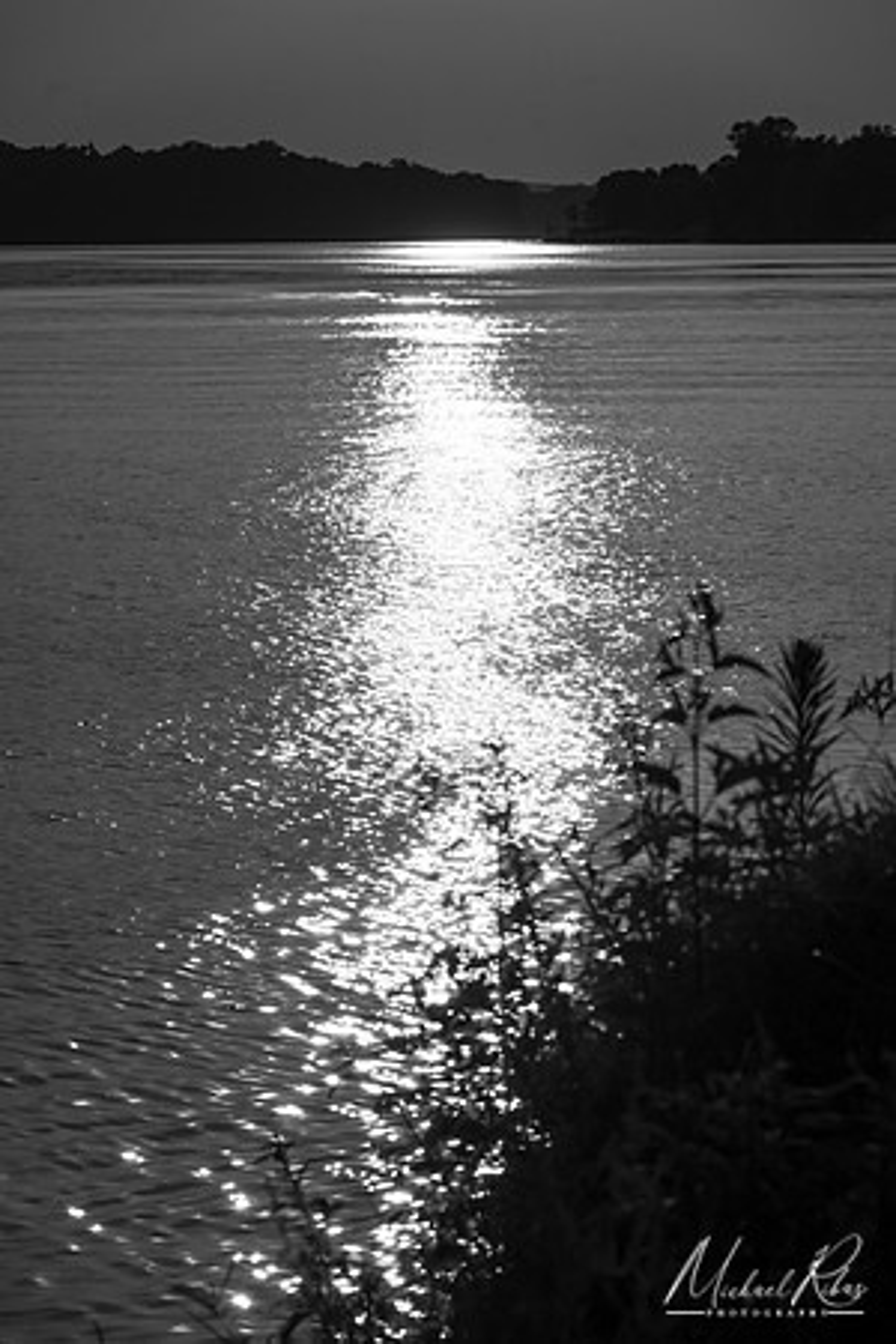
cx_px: 448
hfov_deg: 8.7
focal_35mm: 158
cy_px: 672
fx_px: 5880
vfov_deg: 13.0
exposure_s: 1/2500
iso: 100
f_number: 10
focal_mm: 105
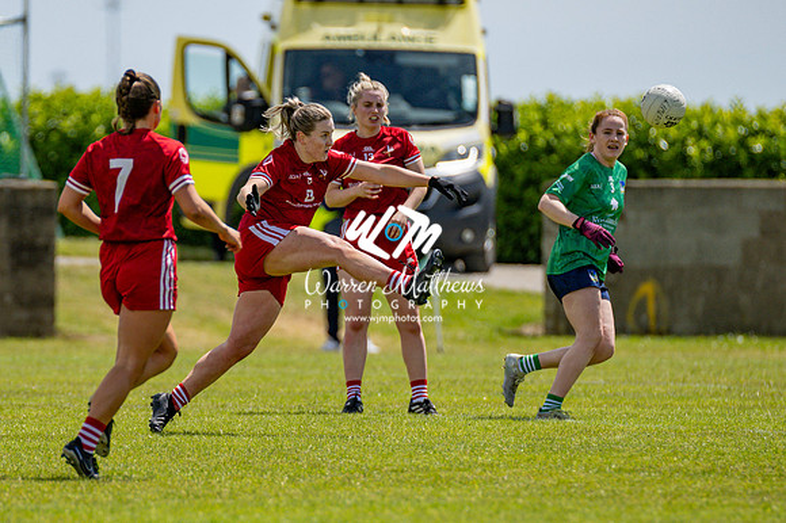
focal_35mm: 585
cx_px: 288
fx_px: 12766
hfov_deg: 3.5
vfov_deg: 2.3
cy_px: 332
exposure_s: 1/6400
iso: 200
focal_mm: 300
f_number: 2.8
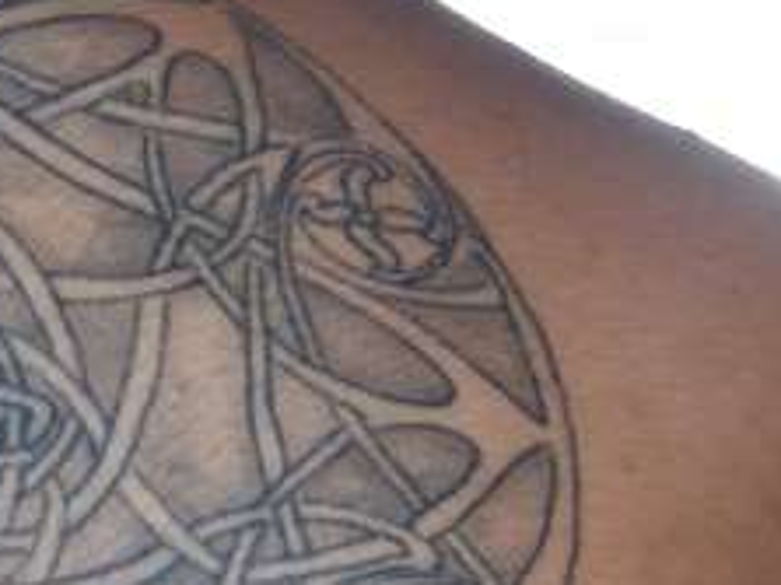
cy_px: 382
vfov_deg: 15.2
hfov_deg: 19.2
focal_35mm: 97
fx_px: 2187
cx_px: -123
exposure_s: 1/60
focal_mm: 5.6
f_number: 2.8
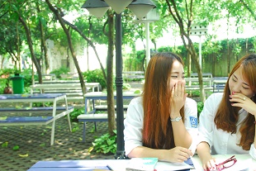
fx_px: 356
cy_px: 95
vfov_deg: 27.0
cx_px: 173
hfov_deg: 39.1
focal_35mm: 50
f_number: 4
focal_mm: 24
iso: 200
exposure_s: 1/40
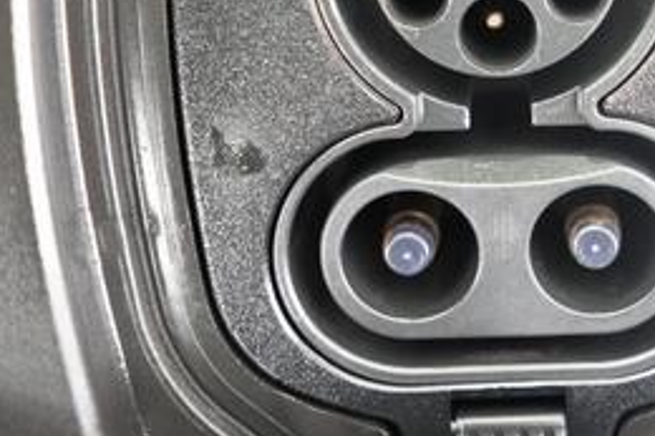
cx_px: 514
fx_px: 1255
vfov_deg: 19.1
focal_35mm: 69
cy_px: -5
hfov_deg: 28.7
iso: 12800
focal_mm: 28
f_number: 2.8
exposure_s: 1/20
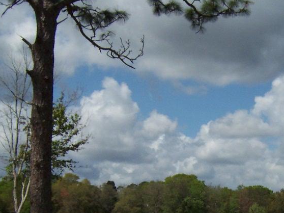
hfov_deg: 26.7
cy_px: 203
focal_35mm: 71
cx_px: 244
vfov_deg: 20.2
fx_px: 582
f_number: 5.6
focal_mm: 5.5
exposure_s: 1/1000
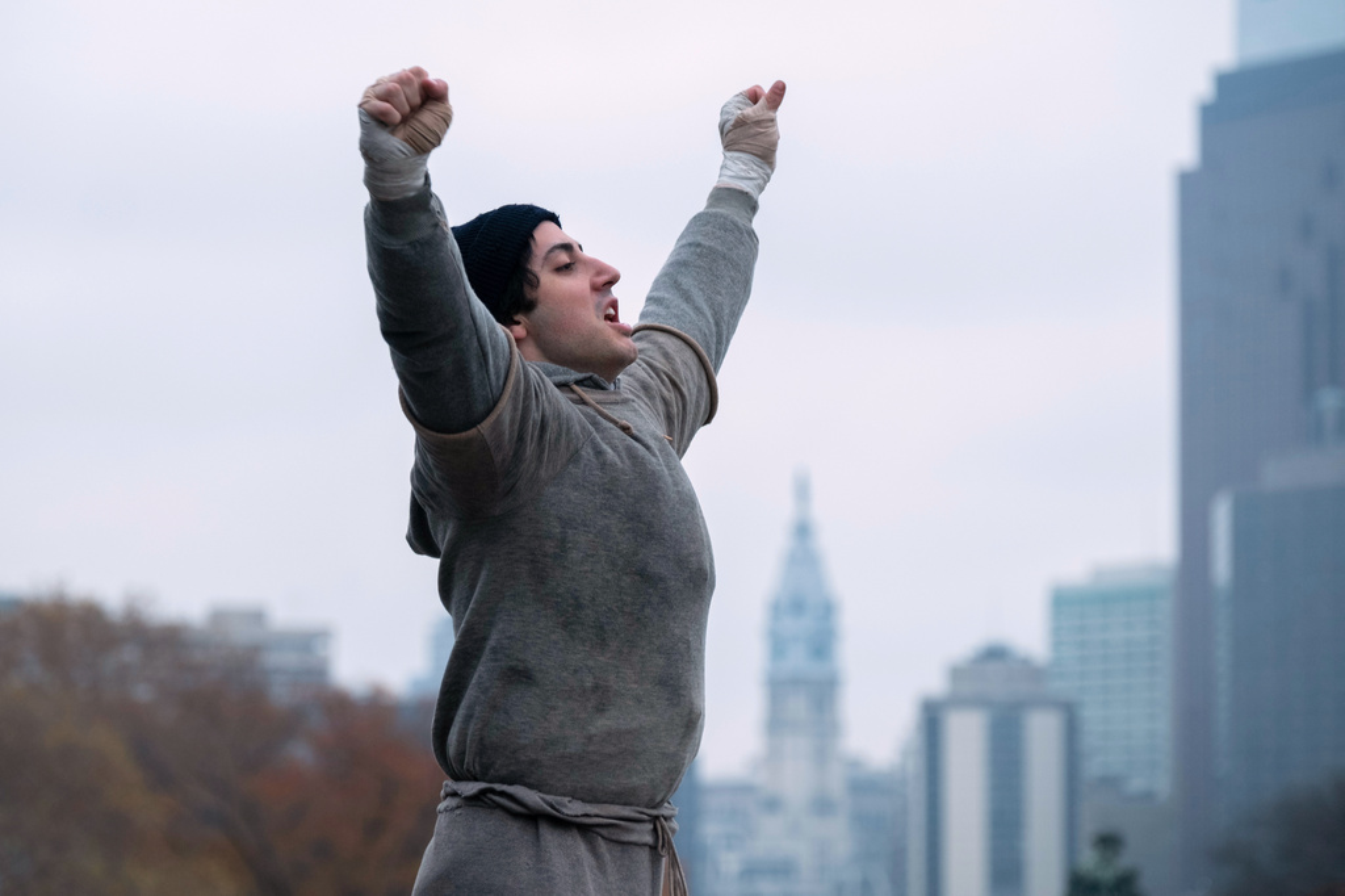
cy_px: 448
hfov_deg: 13.4
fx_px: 5714
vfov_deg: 9.0
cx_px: 672
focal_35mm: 153
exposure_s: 1/1000
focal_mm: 102.2
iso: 640
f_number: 4
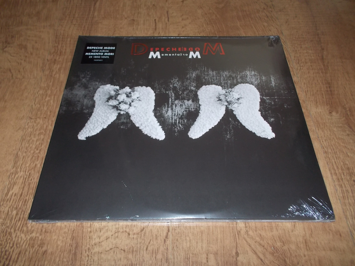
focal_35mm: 29
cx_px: 178
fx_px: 297
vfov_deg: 48.2
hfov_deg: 61.7
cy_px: 133
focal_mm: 4.1
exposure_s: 1/30
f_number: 3.3
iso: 200
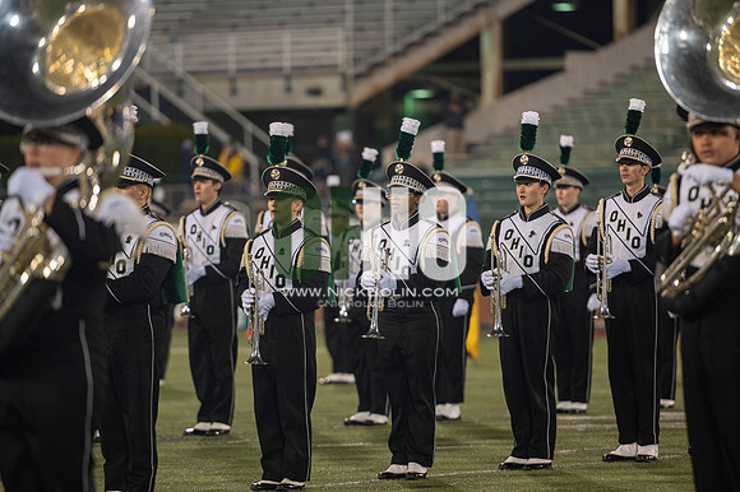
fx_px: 4109
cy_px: 246
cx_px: 370
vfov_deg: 6.9
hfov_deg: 10.3
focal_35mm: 200
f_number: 2.8
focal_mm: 200
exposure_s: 1/500
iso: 1000
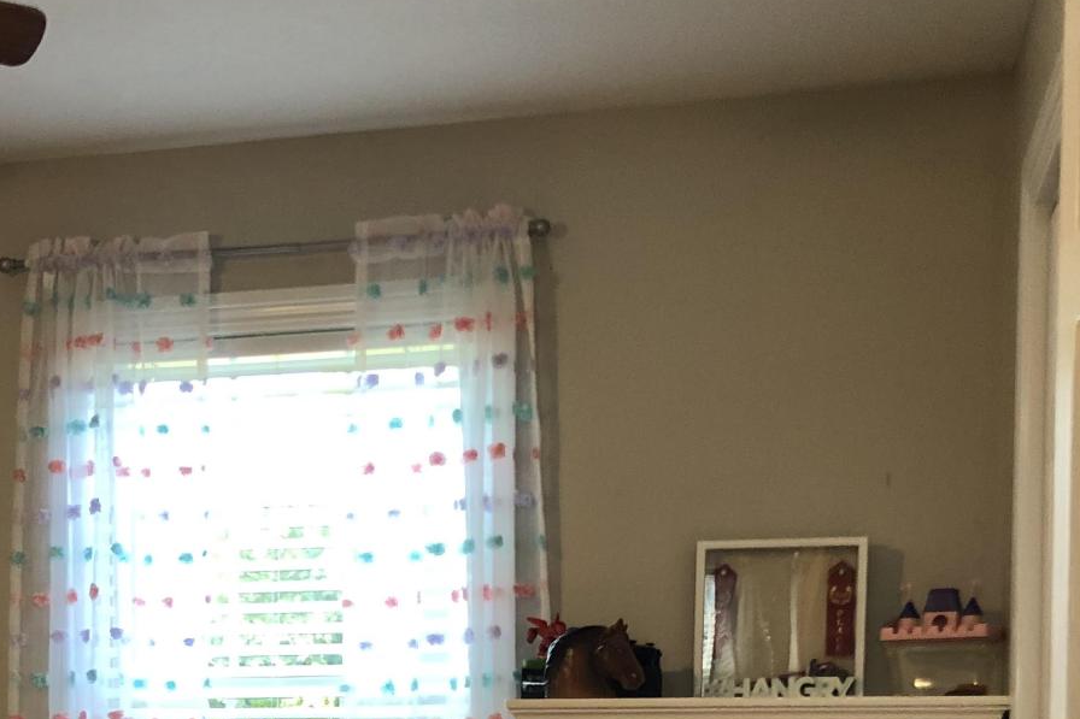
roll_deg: -0.6
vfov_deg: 19.3
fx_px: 1950
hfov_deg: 30.4
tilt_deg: -3.5
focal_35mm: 65
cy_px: 938
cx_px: 248
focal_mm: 4
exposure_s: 1/30
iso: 40
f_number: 1.8
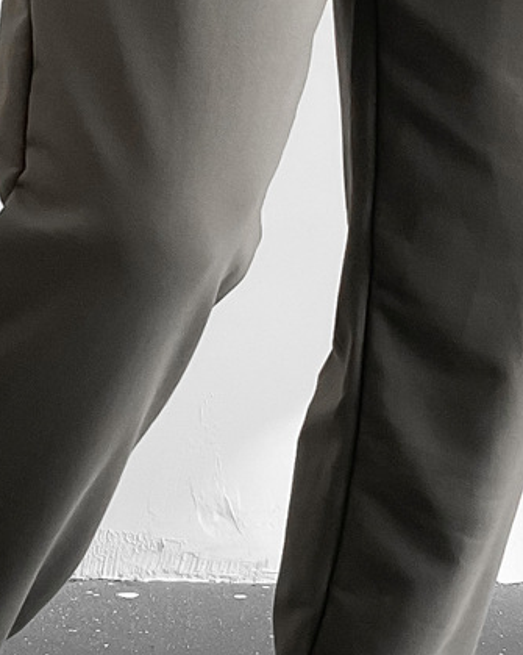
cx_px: 139
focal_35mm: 108
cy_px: 242
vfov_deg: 17.8
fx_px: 2090
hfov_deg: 14.2
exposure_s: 1/85
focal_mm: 3
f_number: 1.8
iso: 64
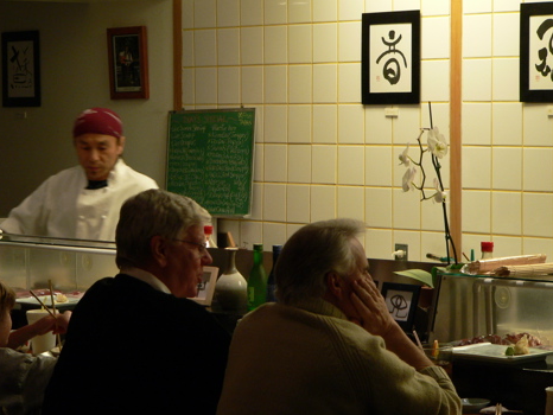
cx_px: 271
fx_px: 2254
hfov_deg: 14.0
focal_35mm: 141
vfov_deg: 10.5
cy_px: 203
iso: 200
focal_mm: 22.8
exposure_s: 1/40
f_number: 2.8
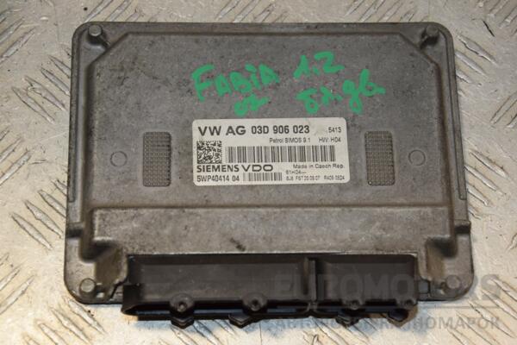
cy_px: 172
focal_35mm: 87
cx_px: 258
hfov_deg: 23.4
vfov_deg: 15.7
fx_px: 1249
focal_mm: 58
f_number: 7.1
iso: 800
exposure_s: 1/200
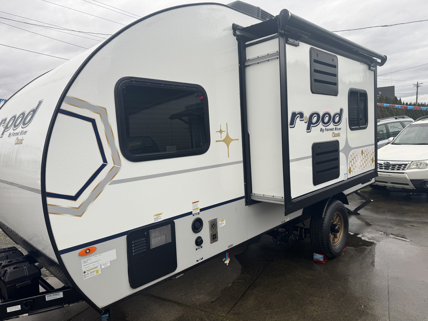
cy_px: 160
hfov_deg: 71.6
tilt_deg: -6.8
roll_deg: +2.4
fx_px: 297
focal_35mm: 24
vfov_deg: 56.8
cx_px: 214
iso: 80
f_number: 1.78
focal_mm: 6.76
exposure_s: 1/293
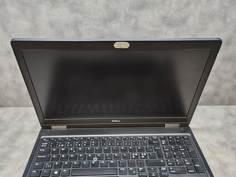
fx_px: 211
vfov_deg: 45.4
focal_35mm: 31
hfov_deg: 58.3
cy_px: 92
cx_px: 118
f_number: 1.8
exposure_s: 1/100
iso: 400
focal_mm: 5.4
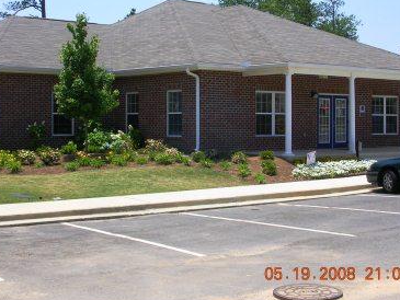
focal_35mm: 65
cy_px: 128
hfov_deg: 29.8
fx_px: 751
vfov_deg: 22.6
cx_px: 194
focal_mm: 8
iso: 50
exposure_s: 1/216
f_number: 6.4
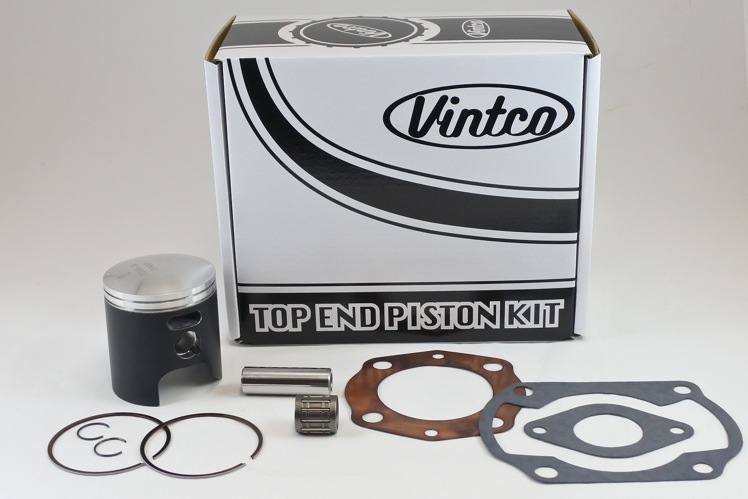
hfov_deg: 54.4
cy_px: 250
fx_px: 727
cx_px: 374
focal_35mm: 35
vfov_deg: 37.9
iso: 400
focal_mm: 13.1
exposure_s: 1/125
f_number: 4
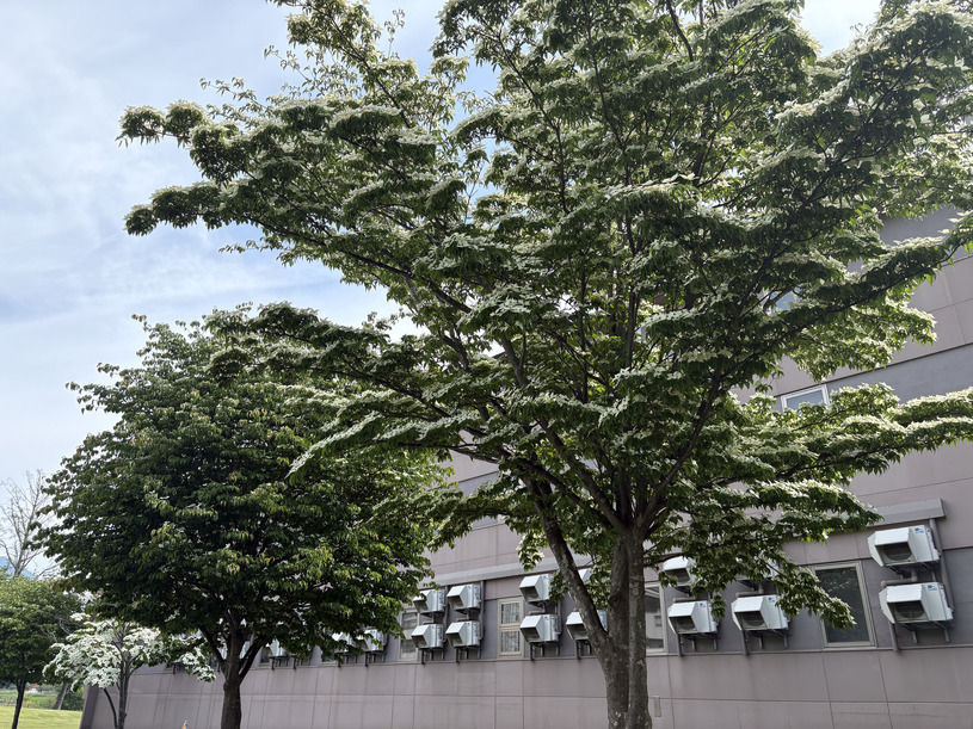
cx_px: 486
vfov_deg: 53.1
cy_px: 364
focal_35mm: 26
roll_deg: -0.1
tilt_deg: +24.3
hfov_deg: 67.3
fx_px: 731
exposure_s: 1/1706
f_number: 1.6
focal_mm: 5.96
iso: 64
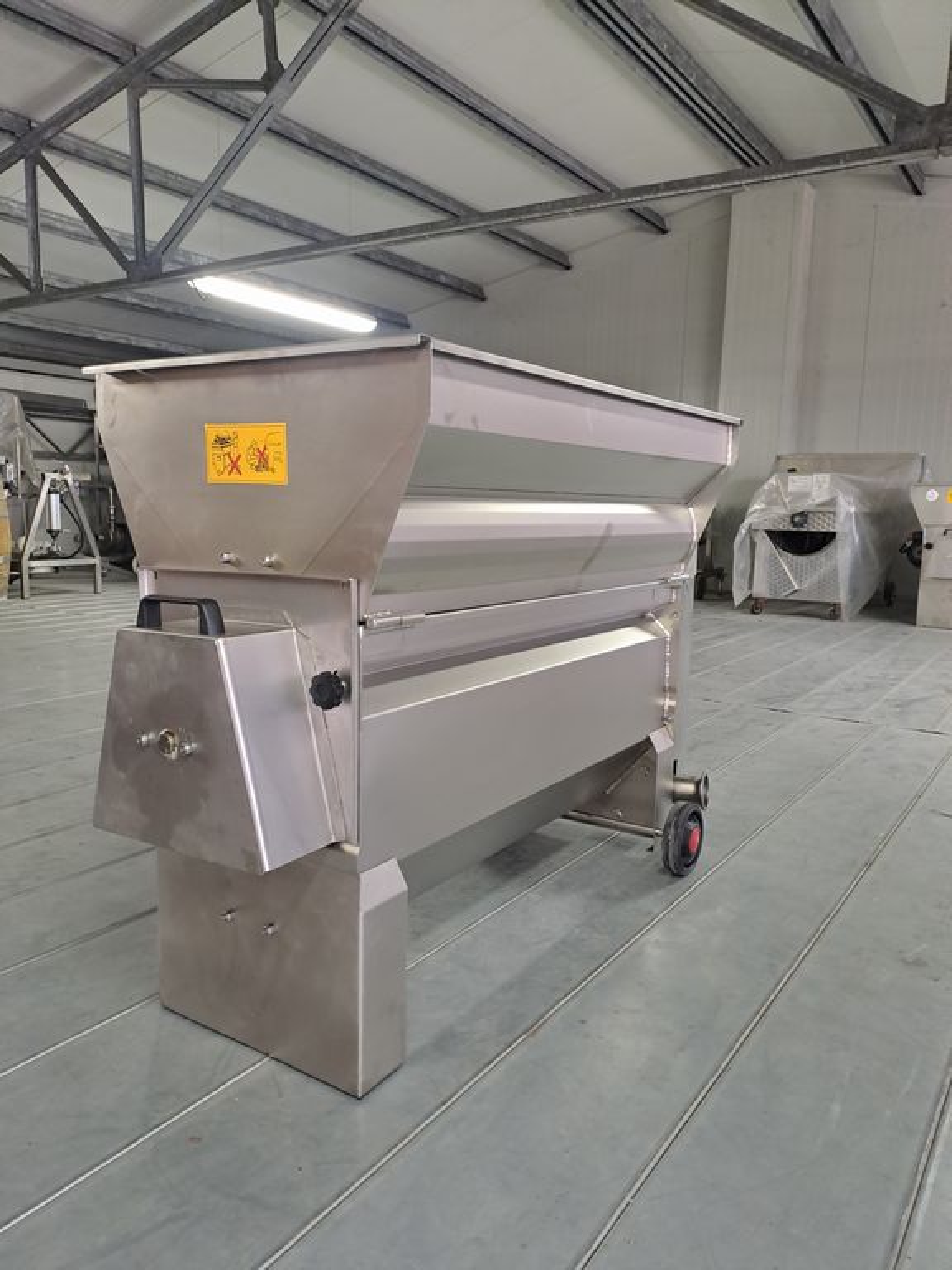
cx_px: 476
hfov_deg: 54.9
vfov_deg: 69.4
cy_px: 635
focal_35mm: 25
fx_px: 917
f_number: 1.8
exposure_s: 1/33
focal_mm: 4.65
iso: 250
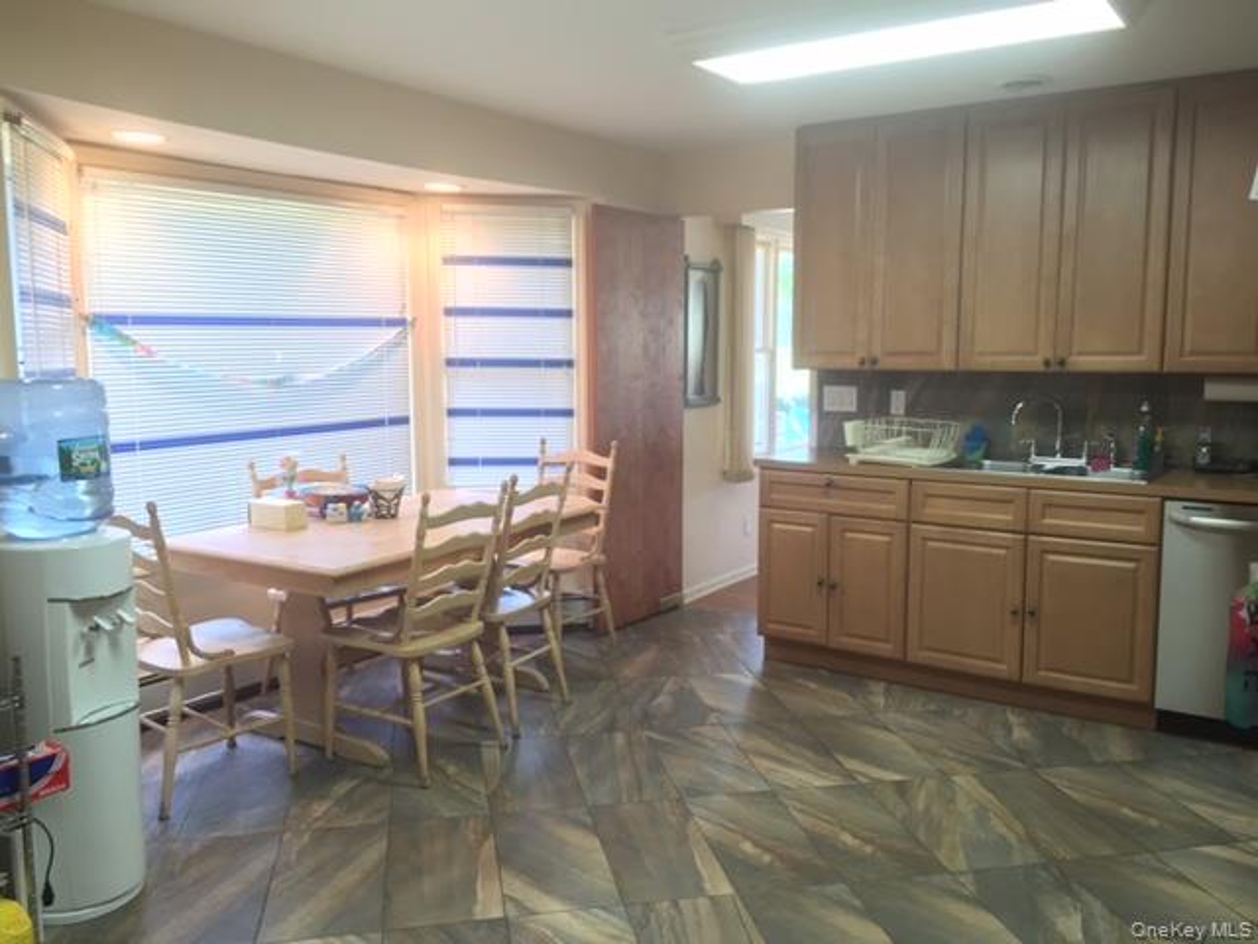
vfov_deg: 48.2
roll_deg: -0.1
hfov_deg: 61.7
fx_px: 1054
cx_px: 629
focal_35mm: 29
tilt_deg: -7.1
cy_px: 472
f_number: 2.2
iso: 80
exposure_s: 1/30
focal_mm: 4.15
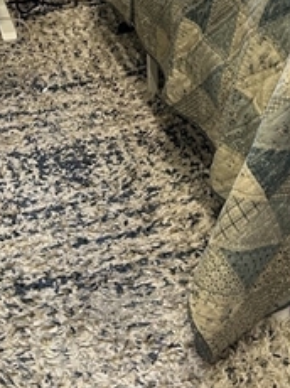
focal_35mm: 87
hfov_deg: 16.9
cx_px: 137
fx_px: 974
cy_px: -24
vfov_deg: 21.5
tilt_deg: -19.3
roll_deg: -0.2
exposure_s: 1/60
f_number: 1.5
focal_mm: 5.7
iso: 200
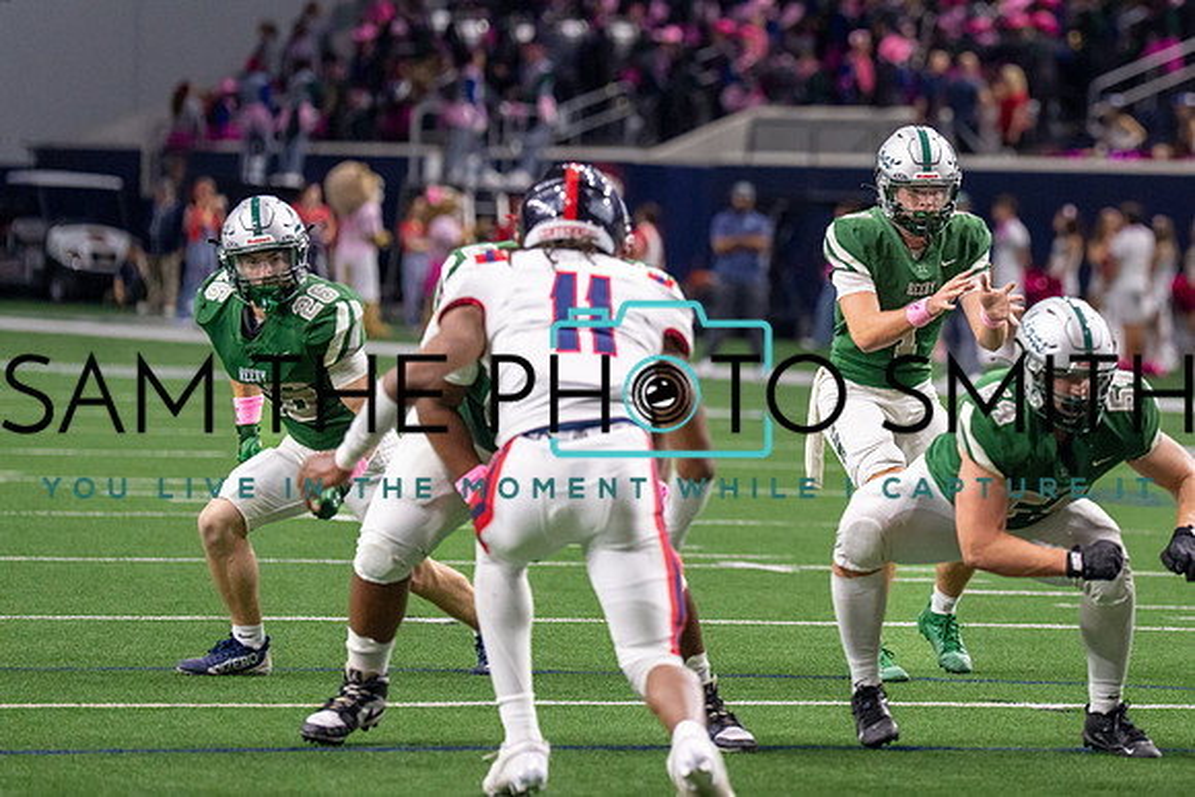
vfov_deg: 5.2
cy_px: 260
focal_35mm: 263
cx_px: 943
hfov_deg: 7.8
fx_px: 8723
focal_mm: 164
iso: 2000
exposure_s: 1/1000
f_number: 2.8
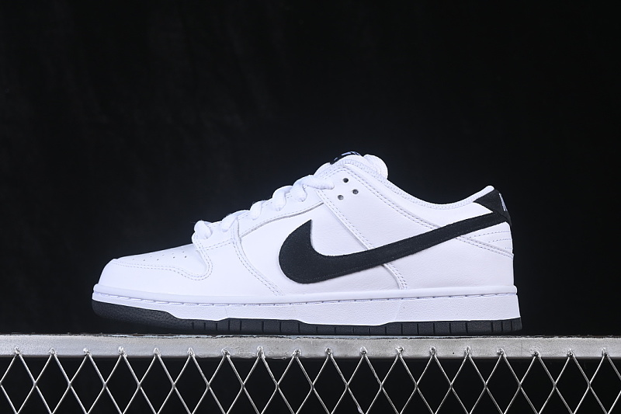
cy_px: 207
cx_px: 310
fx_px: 1293
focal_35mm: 75
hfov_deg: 27.0
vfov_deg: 18.2
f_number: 8
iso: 160
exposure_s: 1/80
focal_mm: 50
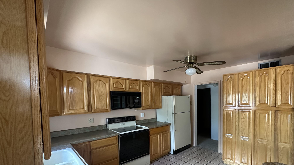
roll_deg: +0.7
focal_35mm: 17
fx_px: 133
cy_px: 106
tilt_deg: -1.7
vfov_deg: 62.7
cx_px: 164
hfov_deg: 95.5
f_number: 2.2
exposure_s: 1/60
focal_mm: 2.22
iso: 400
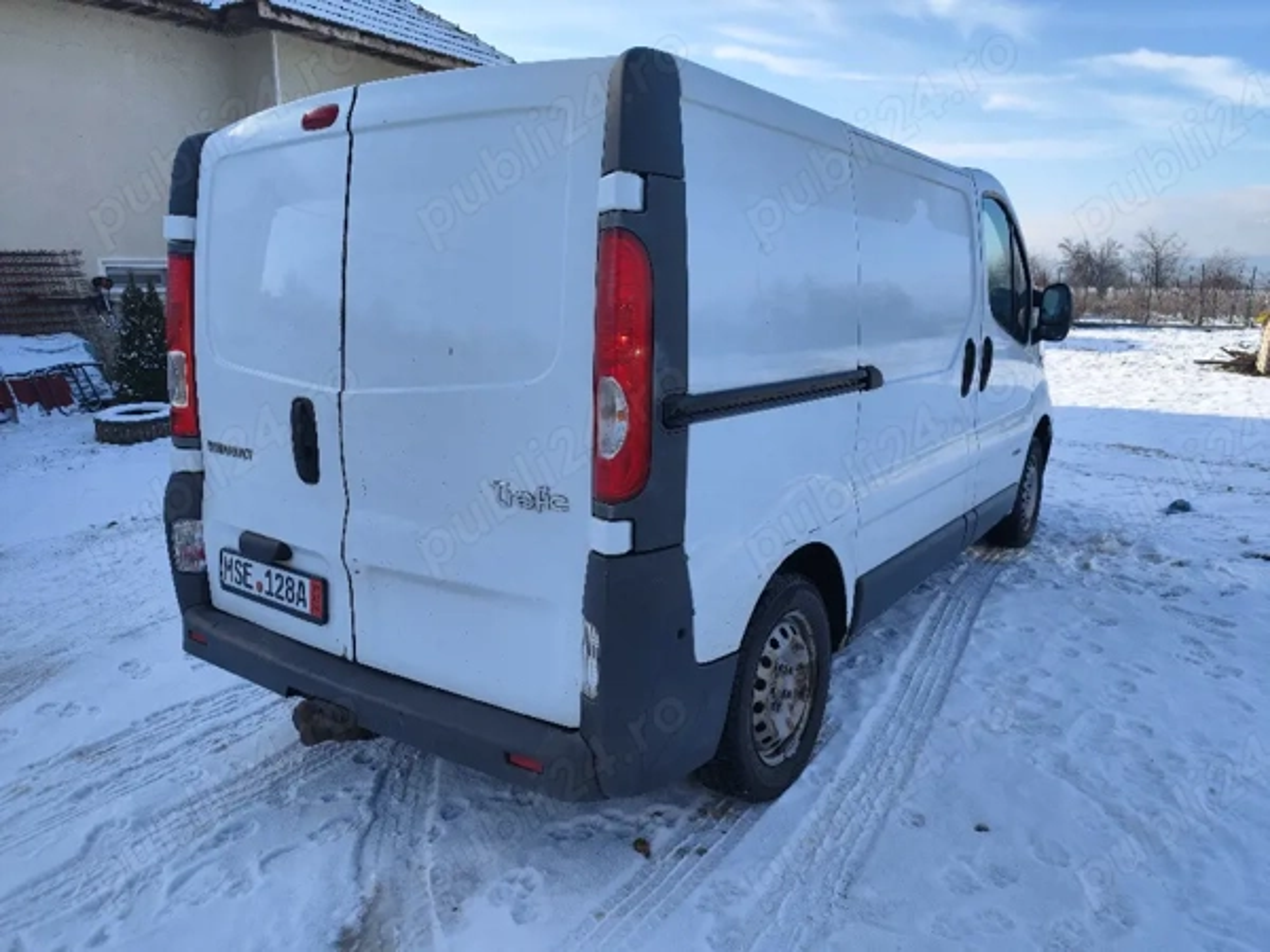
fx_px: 881
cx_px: 635
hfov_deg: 71.6
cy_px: 476
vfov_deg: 56.8
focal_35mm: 24
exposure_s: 1/2500
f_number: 1.9
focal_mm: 6.92
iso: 50
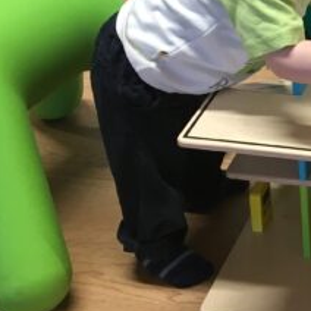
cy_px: 84
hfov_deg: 17.2
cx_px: 440
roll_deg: -2.1
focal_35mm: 93
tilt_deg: -30.9
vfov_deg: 18.6
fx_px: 945
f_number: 2.2
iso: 100
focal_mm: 4.15
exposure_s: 1/33
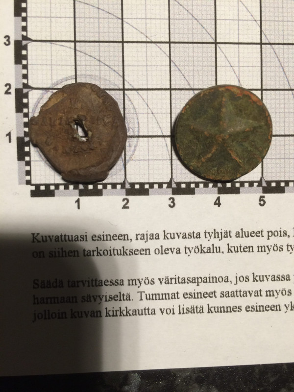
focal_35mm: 29
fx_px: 328
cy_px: 196
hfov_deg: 48.2
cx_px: 147
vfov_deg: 61.7
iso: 80
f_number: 2.2
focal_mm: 4.15
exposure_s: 1/30
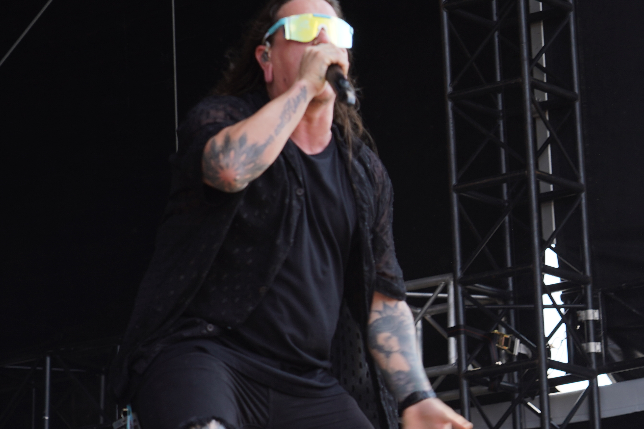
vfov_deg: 6.4
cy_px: 246
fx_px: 3810
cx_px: 458
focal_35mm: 213
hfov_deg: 9.6
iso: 100
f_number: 5.6
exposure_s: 1/125
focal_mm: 95
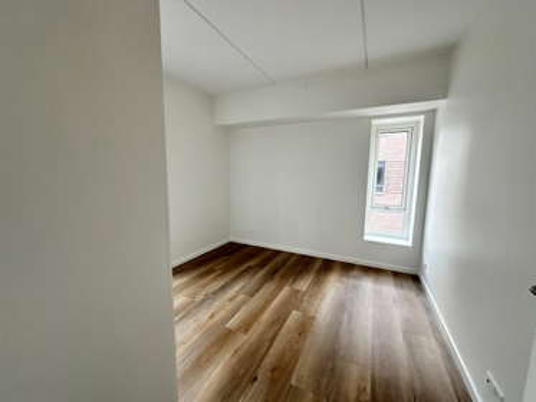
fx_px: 217
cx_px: 268
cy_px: 201
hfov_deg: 102.0
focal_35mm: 14
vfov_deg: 85.7
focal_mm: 2.22
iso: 250
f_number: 2.2
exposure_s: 1/50
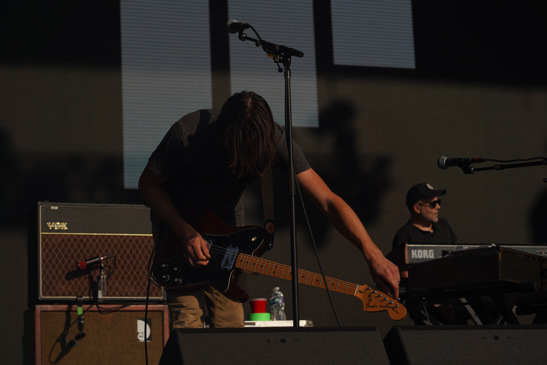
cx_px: 274
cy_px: 182
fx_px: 1595
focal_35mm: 105
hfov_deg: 19.5
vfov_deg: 13.0
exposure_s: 1/1000
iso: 100
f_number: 8
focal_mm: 105
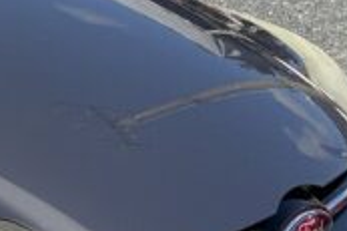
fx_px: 1156
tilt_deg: -22.5
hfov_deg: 14.6
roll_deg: +3.0
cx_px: -305
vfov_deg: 11.3
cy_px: 217
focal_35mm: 120
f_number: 1.6
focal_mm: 5.96
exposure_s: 1/2985
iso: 64
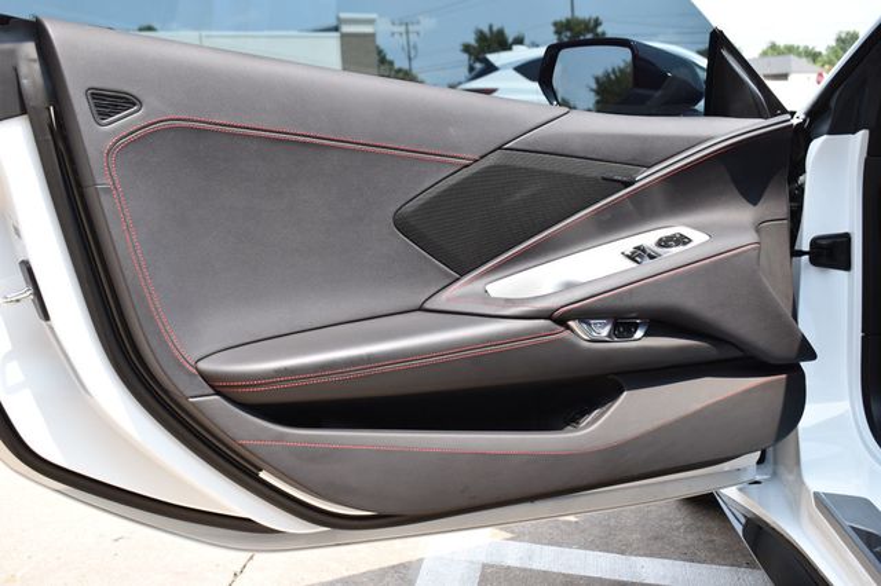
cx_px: 440
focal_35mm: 40
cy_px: 293
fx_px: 991
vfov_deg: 33.0
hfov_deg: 47.9
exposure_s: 1/250
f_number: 7.1
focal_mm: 27
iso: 200
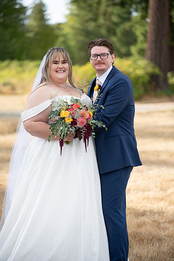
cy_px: 130
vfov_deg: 17.2
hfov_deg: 11.5
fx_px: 863
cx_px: 87
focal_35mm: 119
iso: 250
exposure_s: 1/1250
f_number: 2.8
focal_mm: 119
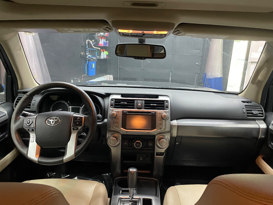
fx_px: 205
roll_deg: -1.6
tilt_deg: -15.6
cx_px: 136
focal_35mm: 26
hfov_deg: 67.3
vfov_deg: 53.1
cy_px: 102
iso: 400
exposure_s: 1/40
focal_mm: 4.2
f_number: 1.6
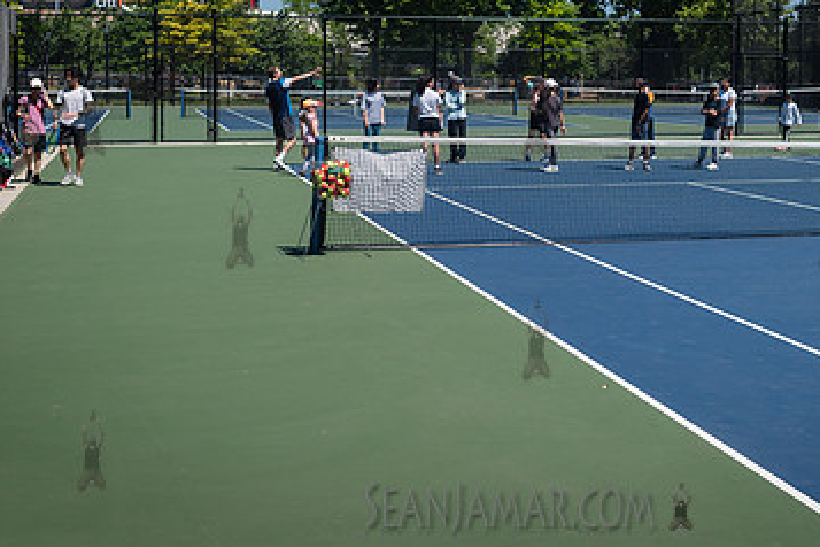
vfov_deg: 23.1
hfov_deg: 34.2
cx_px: 535
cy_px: 116
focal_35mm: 58
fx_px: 1321
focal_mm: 35
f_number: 4
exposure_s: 1/2500
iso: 200
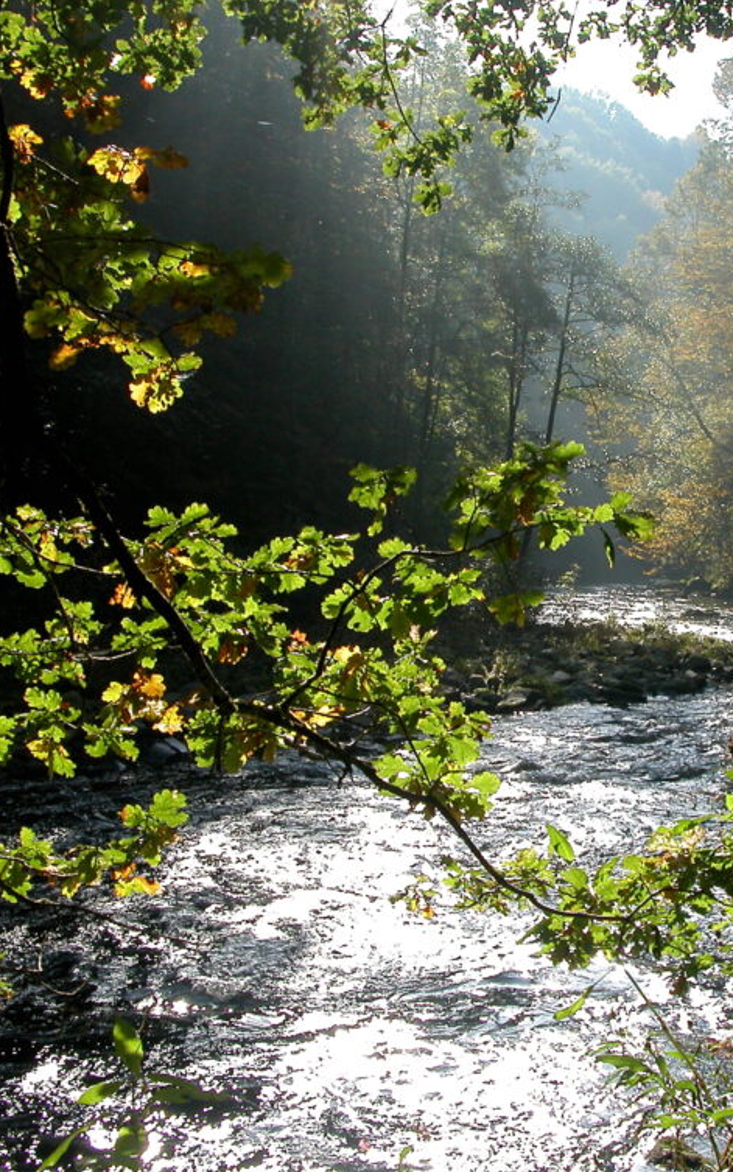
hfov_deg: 25.6
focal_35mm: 49
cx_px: 654
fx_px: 1565
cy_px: 581
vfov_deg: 41.0
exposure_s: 1/232
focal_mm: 8.9
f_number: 5
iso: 100
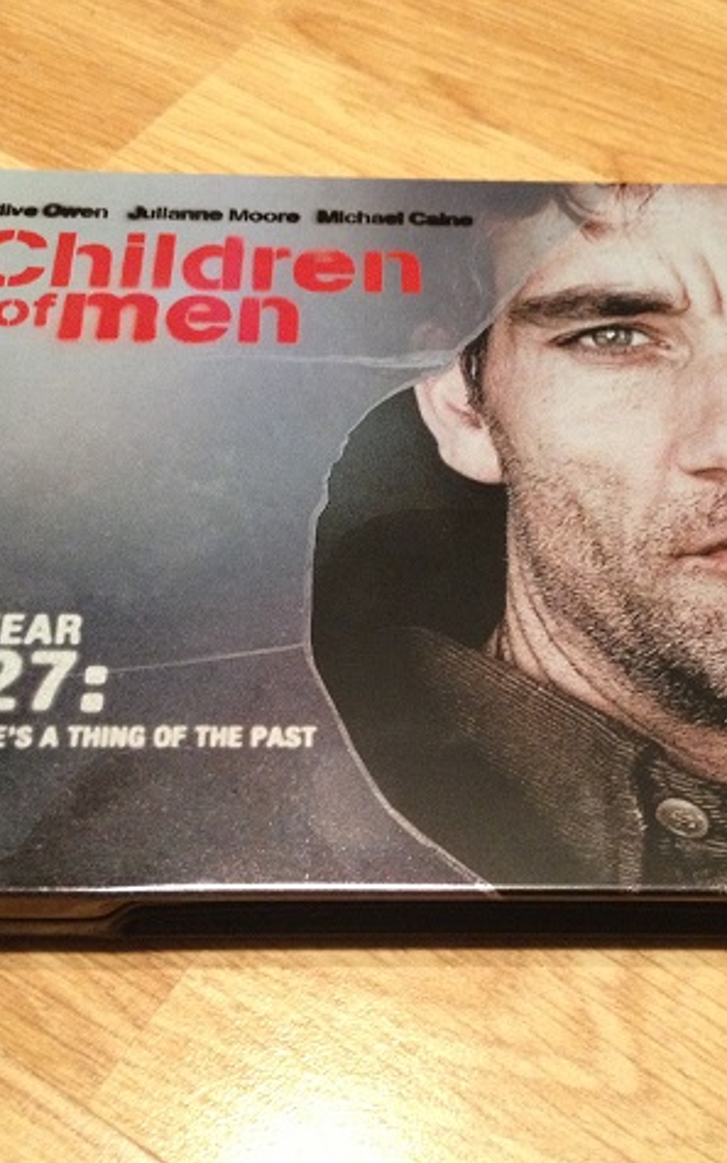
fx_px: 1585
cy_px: 580
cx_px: 421
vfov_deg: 40.3
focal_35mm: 50
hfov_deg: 25.8
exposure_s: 1/20
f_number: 2.4
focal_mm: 4.28
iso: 320
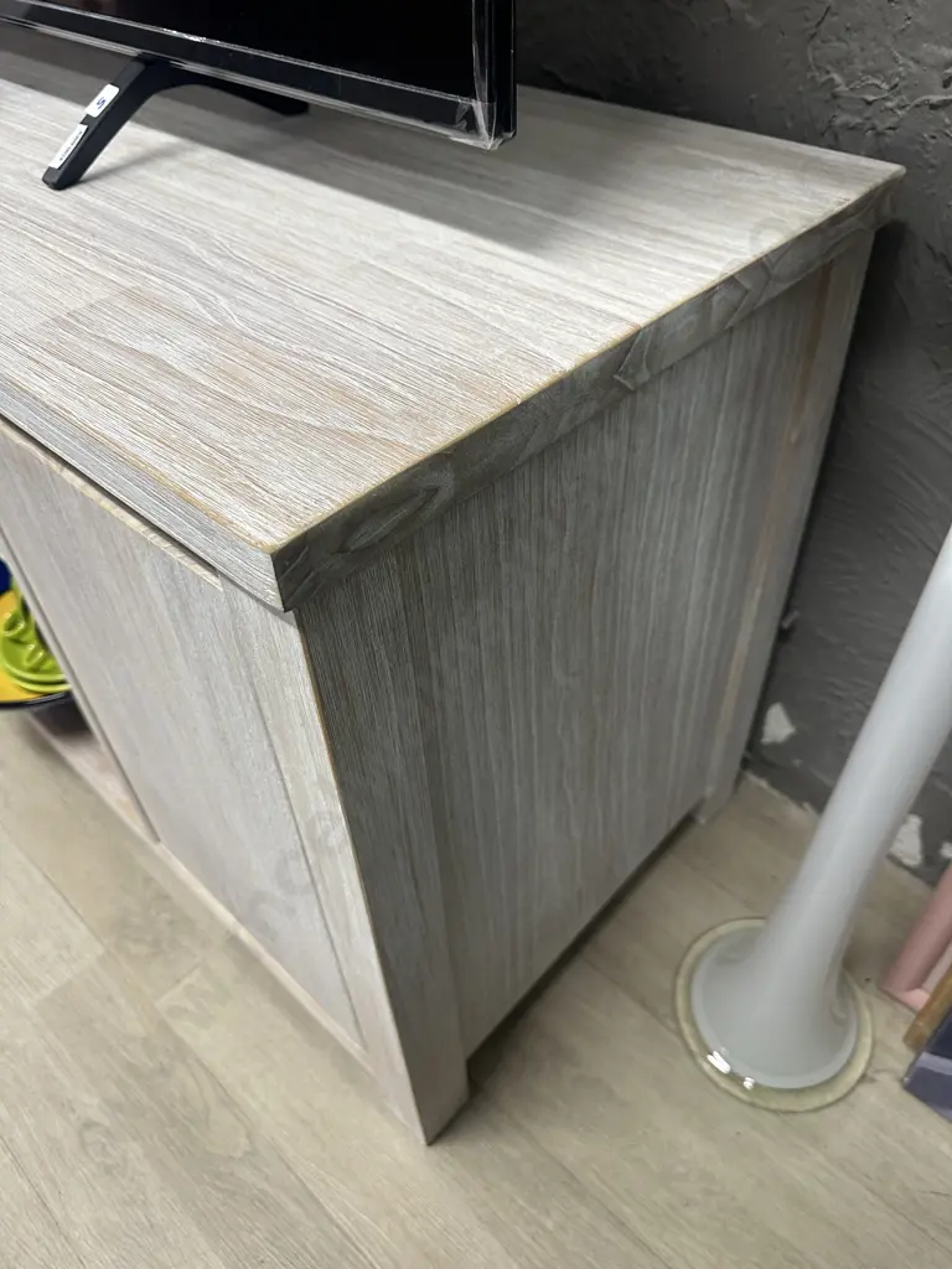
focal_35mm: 24
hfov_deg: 56.8
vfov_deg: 71.6
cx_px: 476
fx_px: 880
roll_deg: +1.6
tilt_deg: -43.3
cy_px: 634
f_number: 1.78
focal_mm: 6.86
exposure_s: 1/100
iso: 200
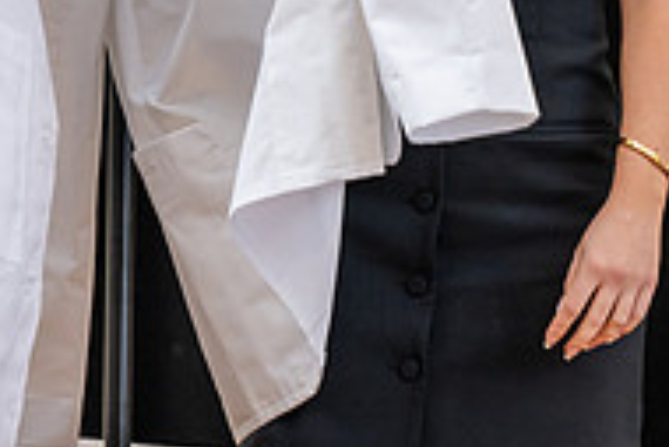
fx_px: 7085
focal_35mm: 381
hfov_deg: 5.4
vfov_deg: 3.6
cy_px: -136
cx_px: 271
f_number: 3.5
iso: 1600
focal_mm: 125
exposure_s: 1/200
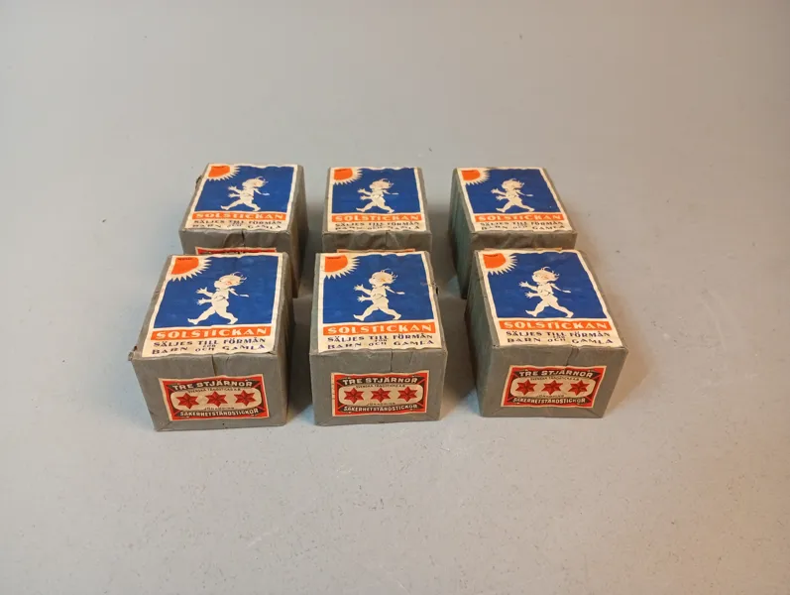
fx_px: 617
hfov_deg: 65.3
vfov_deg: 51.5
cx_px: 395
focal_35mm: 27
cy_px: 298
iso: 536
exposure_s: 1/33.3
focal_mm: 3.98
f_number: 1.8
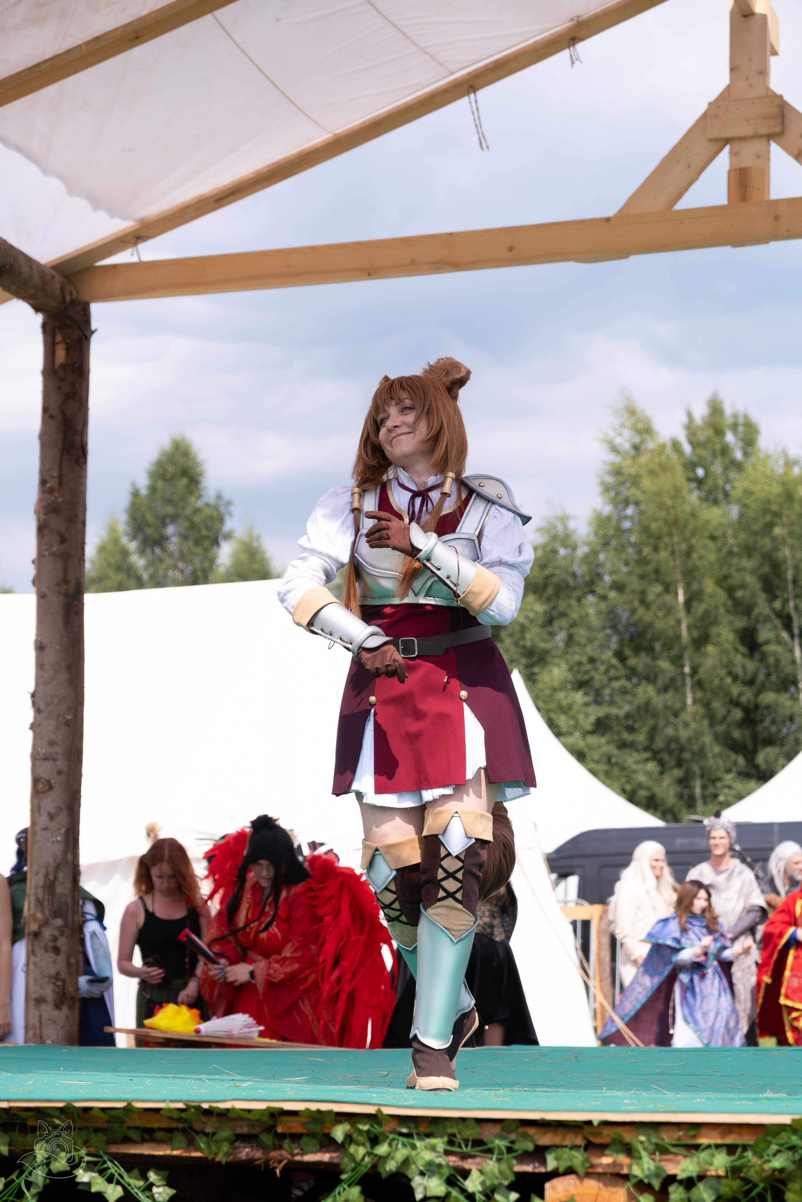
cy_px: 601
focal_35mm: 83
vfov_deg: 24.5
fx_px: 2773
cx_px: 401
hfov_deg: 16.5
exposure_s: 1/1000
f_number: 4
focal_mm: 55
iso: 160
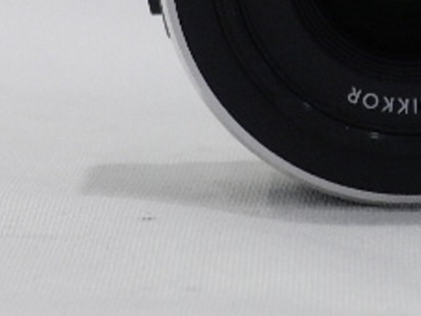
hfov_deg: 5.4
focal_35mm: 366
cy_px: -14
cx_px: 396
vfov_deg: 4.1
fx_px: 4454
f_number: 5
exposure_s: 1/60
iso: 800
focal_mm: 23.1
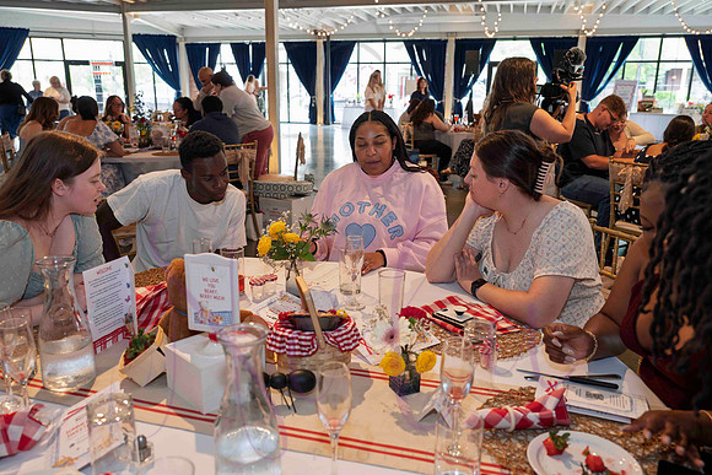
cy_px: 238
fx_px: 564
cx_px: 356
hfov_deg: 64.5
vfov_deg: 45.7
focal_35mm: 28
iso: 1600
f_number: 4
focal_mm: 28.5
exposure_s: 1/200
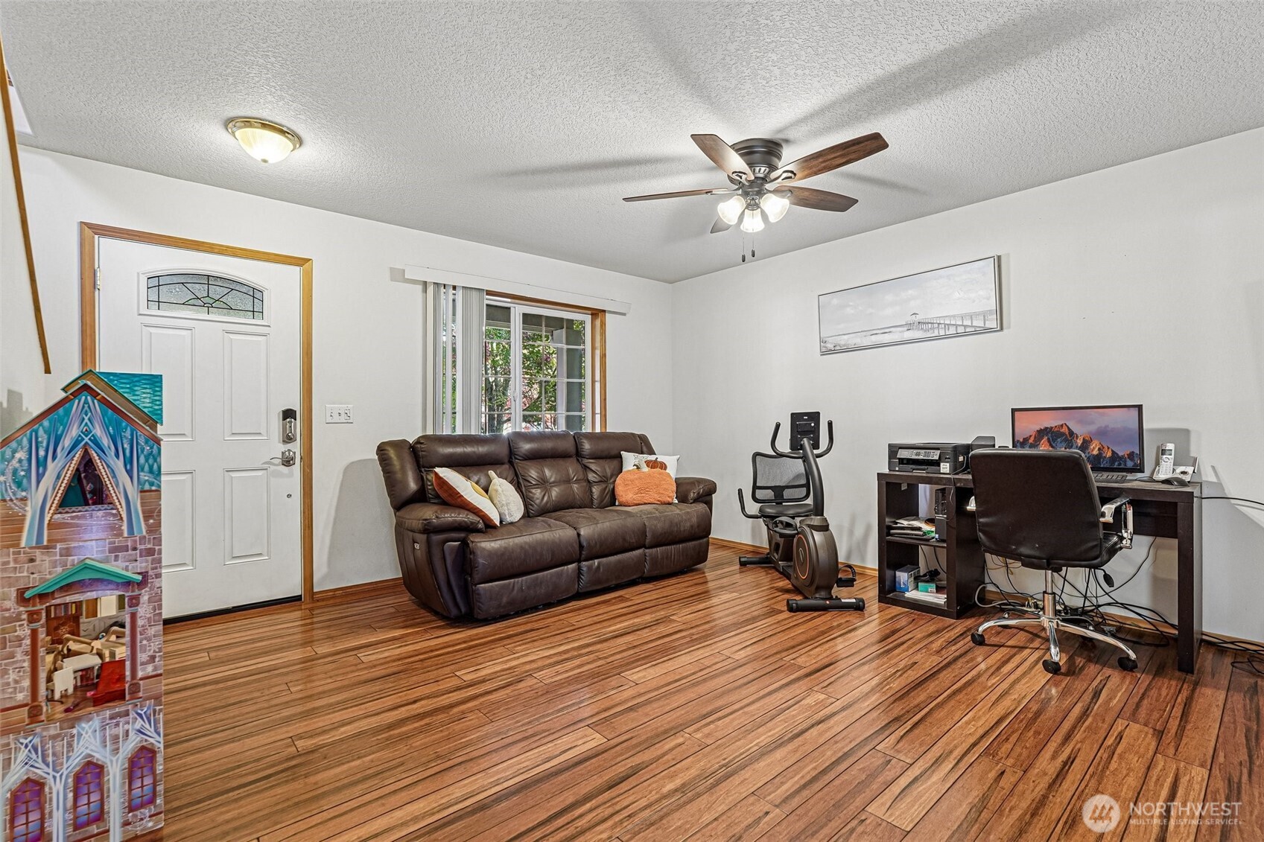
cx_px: 632
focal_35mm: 16
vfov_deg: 73.7
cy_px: 421
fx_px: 562
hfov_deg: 96.7
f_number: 8
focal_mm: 16
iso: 400
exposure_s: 1/5
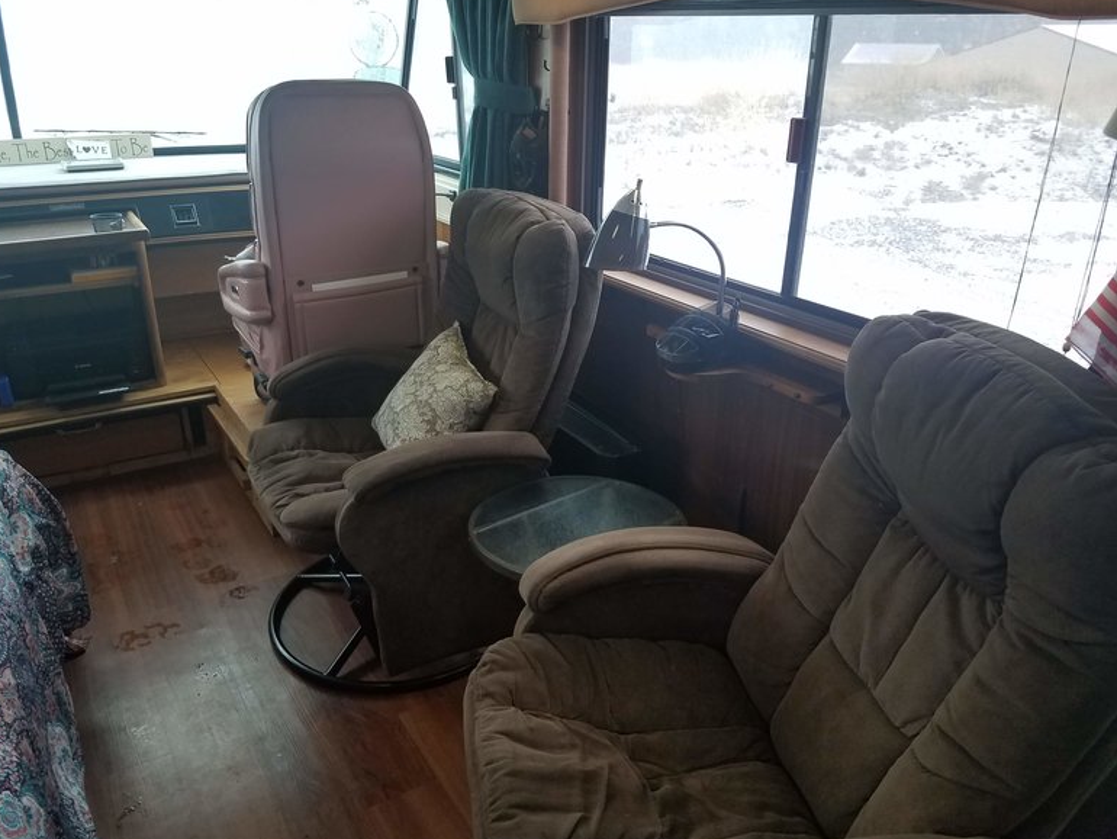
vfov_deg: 51.4
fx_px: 872
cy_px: 414
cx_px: 538
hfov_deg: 65.3
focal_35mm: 27
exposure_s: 1/60
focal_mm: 4.2
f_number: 1.7
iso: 125
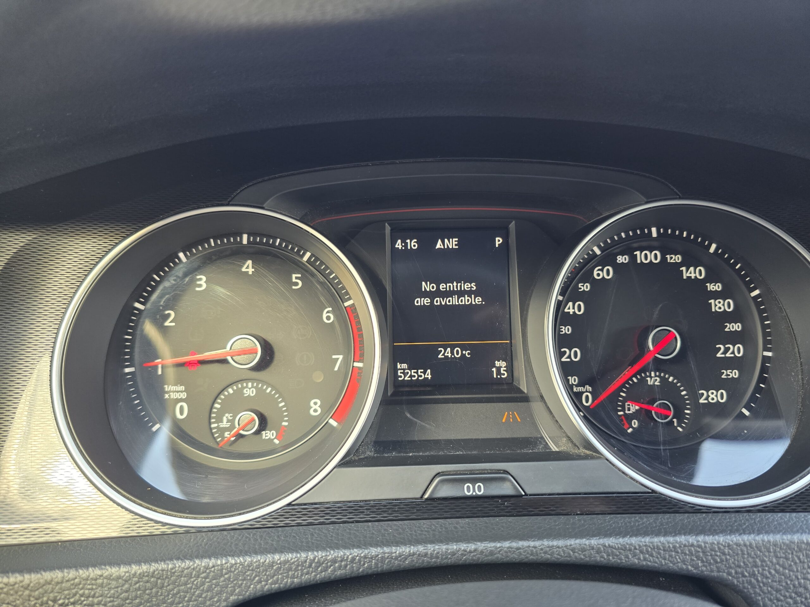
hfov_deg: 73.9
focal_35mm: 23
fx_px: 538
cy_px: 304
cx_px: 405
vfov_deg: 58.9
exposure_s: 1/120
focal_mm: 6.3
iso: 160
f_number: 1.7
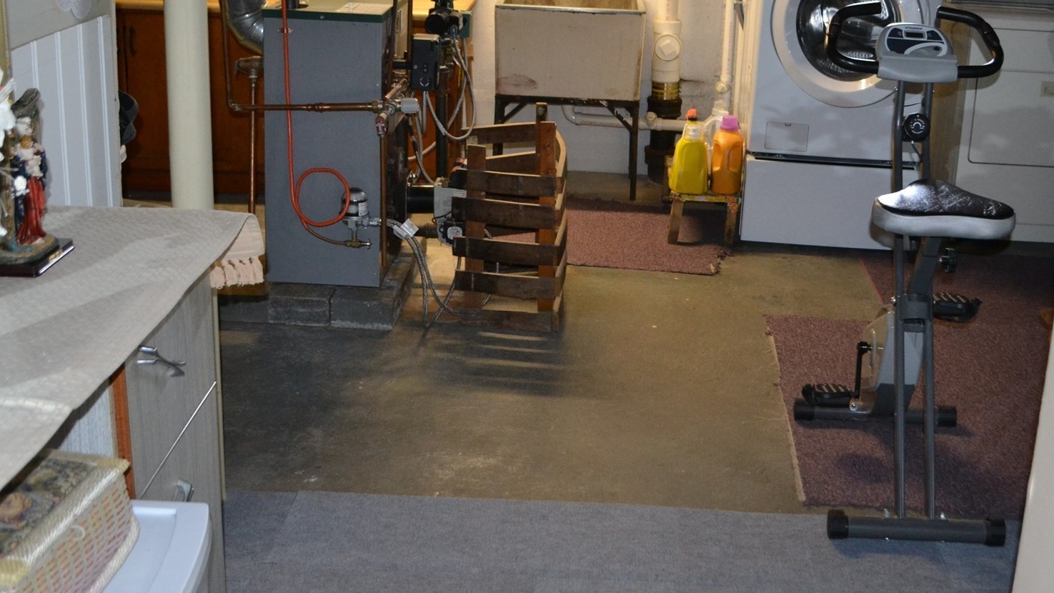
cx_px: 608
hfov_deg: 42.8
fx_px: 1342
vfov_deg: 24.7
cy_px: 158
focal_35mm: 48
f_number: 3.8
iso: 1400
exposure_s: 1/60
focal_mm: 22
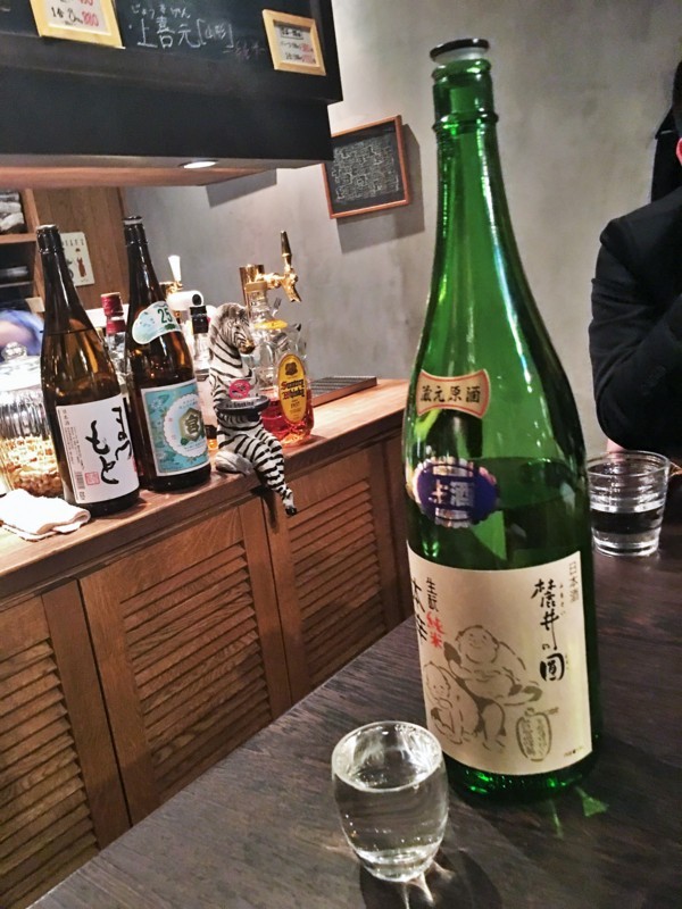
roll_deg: +8.3
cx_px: 341
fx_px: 762
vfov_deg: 61.7
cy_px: 454
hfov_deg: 48.2
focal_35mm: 29
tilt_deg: -13.7
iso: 125
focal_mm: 4.15
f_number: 2.2
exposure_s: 1/4
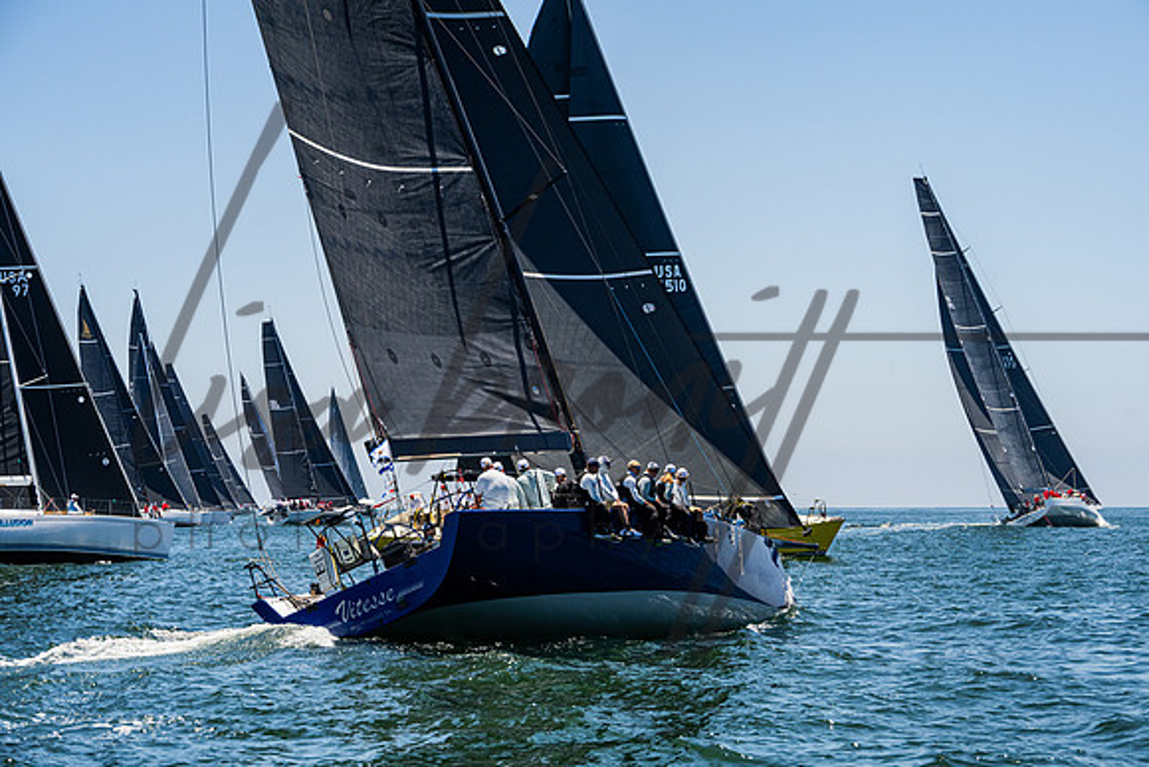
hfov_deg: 23.0
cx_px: 605
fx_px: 2825
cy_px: 404
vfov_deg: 15.5
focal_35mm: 89
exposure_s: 1/2500
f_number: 8
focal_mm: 84
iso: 500
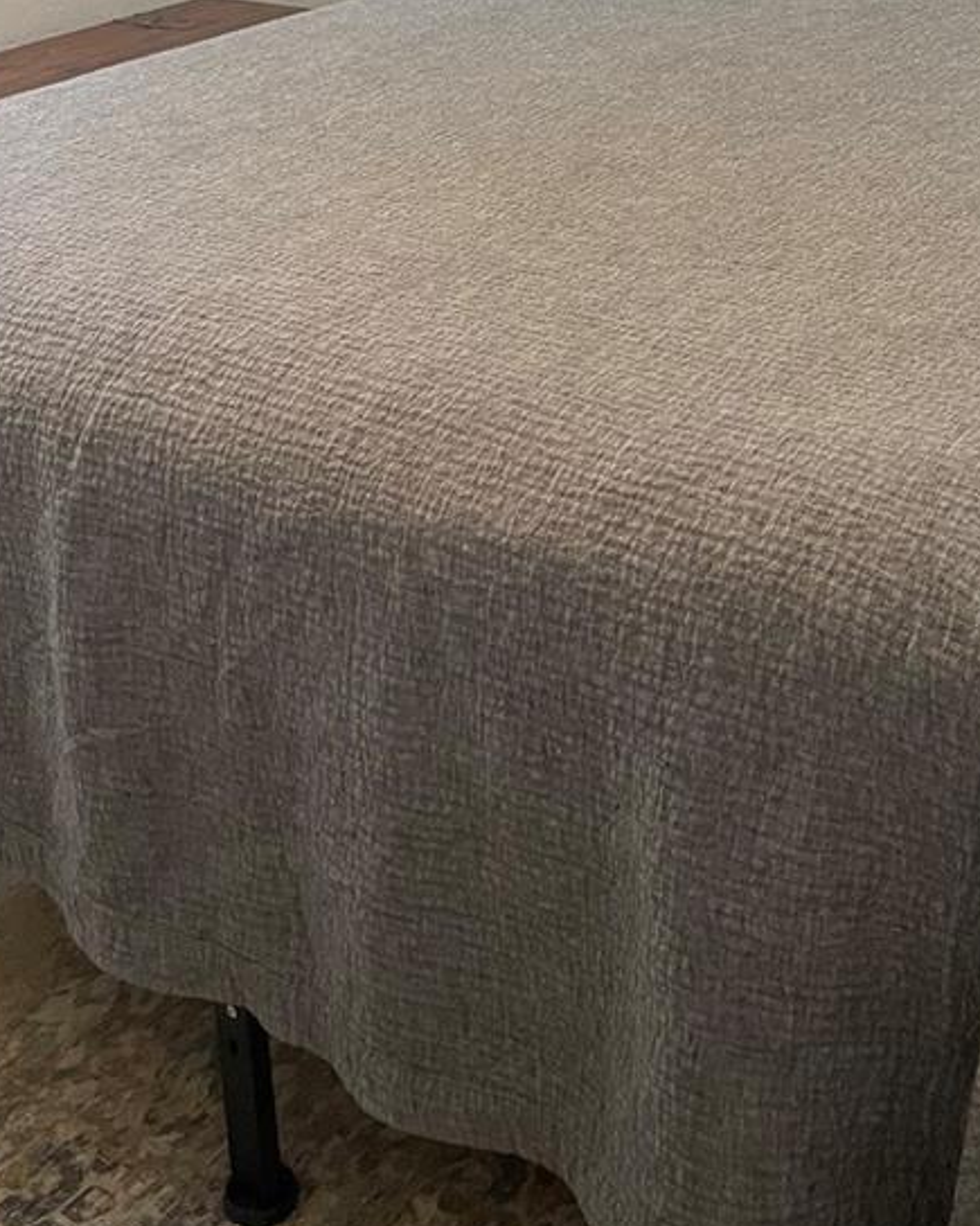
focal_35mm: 56
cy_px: 14
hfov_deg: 26.7
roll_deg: +2.2
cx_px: 766
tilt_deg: -13.5
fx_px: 2031
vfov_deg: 31.2
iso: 160
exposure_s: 1/60
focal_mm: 4.2
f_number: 1.6
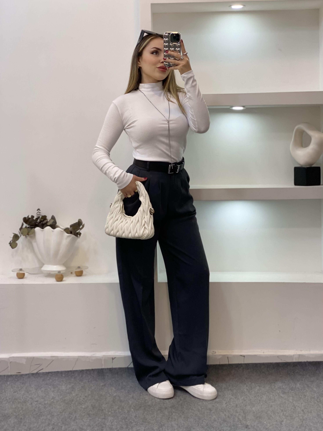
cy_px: 216
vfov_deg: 36.8
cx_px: 162
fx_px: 647
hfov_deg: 28.0
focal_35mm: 52
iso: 80
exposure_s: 1/100
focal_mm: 6
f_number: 2
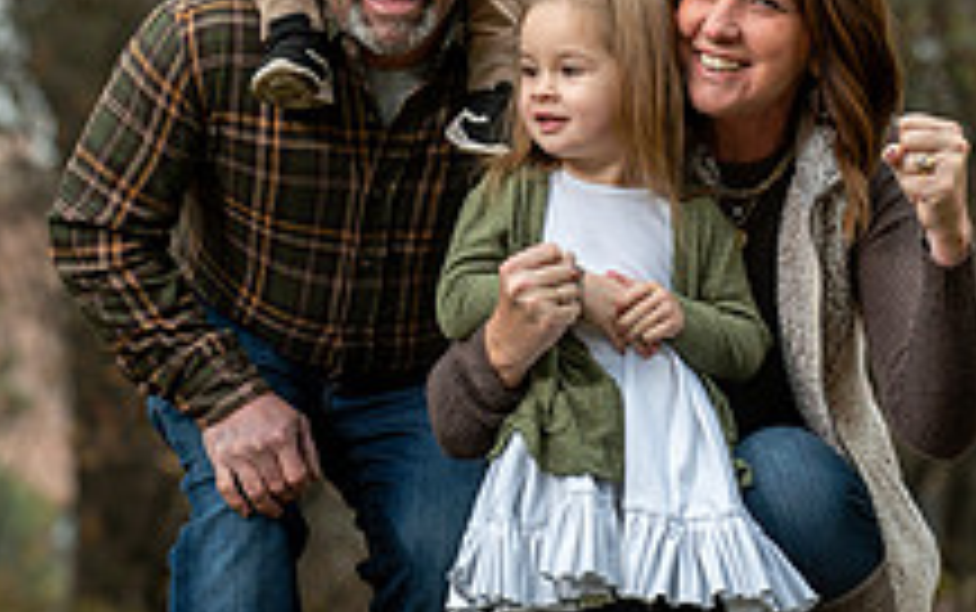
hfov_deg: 7.9
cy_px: -18
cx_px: 540
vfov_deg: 5.0
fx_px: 7028
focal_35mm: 264
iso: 200
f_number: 4
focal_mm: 125
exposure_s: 1/125
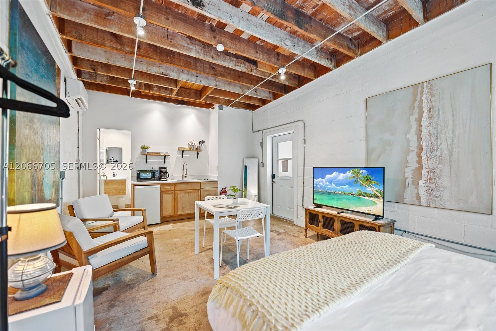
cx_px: 248
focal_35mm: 14
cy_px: 166
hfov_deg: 104.2
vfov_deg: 81.3
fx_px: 193
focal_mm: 14
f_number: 2.8
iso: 1400
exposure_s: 1/13
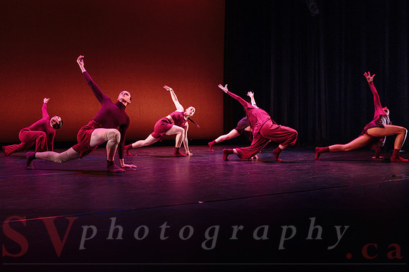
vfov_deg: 46.1
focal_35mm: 28
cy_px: 142
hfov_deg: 65.1
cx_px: 191
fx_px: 320
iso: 2500
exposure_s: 1/250
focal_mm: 26
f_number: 2.8
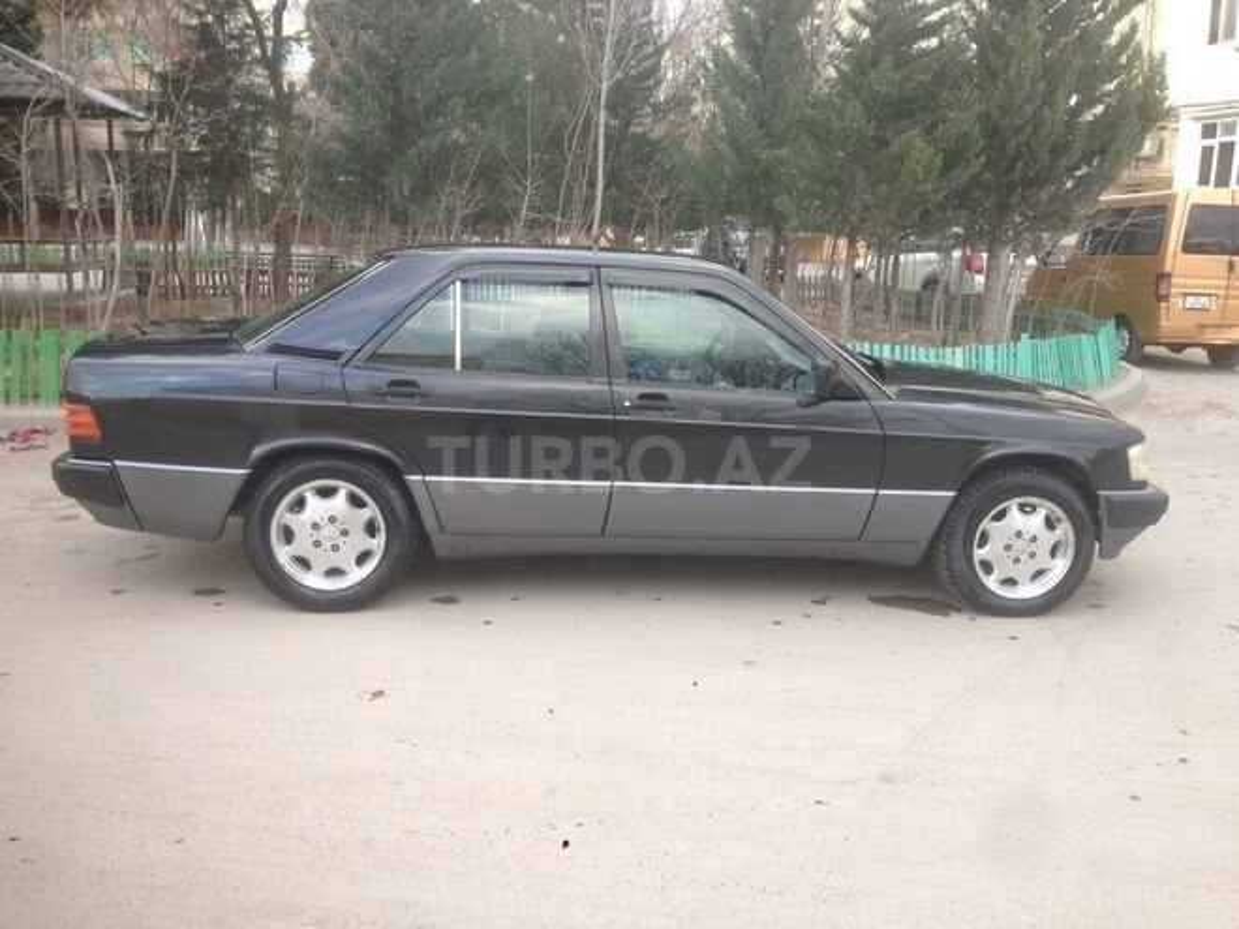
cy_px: 464
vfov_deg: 42.9
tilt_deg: -10.6
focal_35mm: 33
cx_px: 620
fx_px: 1181
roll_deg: -1.6
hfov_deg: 55.4
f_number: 2.4
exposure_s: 1/100
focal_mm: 4.12
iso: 80
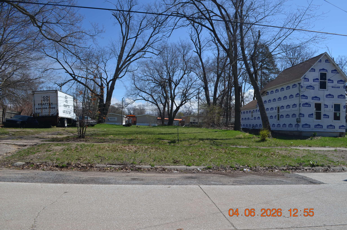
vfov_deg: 47.7
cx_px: 174
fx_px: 260
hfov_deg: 67.5
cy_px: 115
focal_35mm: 27
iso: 180
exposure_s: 1/250
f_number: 8
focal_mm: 18
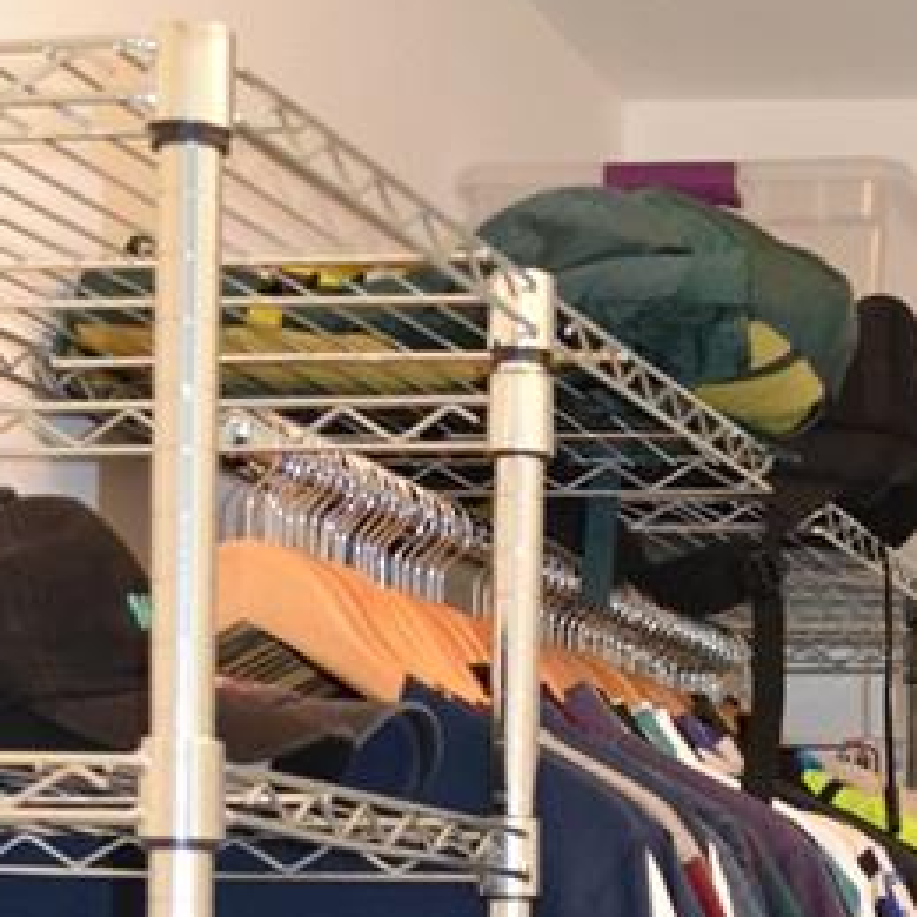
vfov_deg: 15.4
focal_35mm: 106
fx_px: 3177
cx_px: 1016
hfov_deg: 16.0
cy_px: 1308
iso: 1600
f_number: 3.5
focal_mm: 18
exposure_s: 1/60
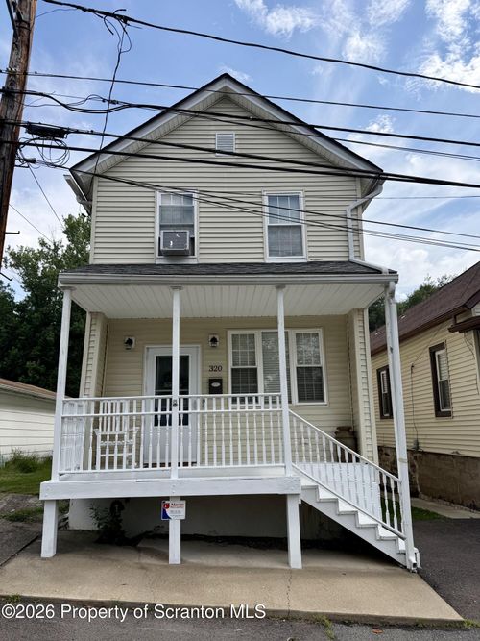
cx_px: 240
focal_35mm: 24
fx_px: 444
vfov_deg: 71.6
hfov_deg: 56.8
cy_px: 320
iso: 80
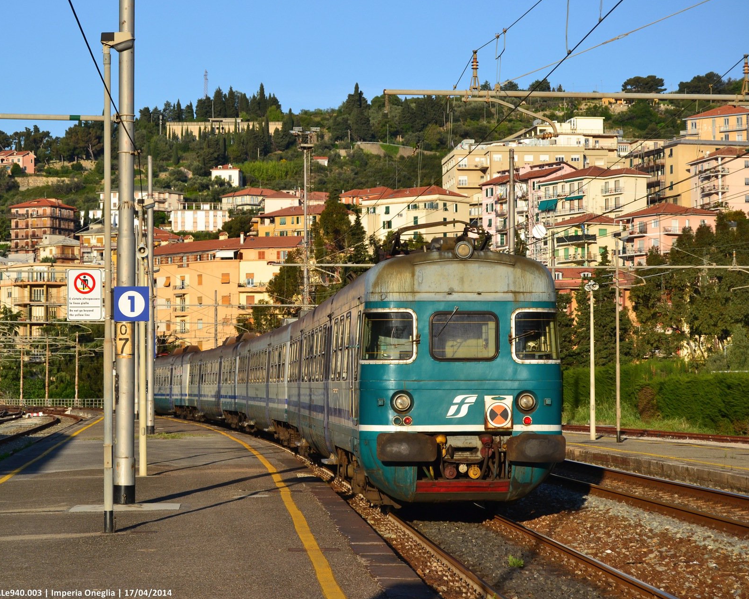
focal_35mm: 94
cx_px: 299
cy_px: 299
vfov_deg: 16.4
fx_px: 2074
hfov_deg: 20.4
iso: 200
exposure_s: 1/500
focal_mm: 55
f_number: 7.1
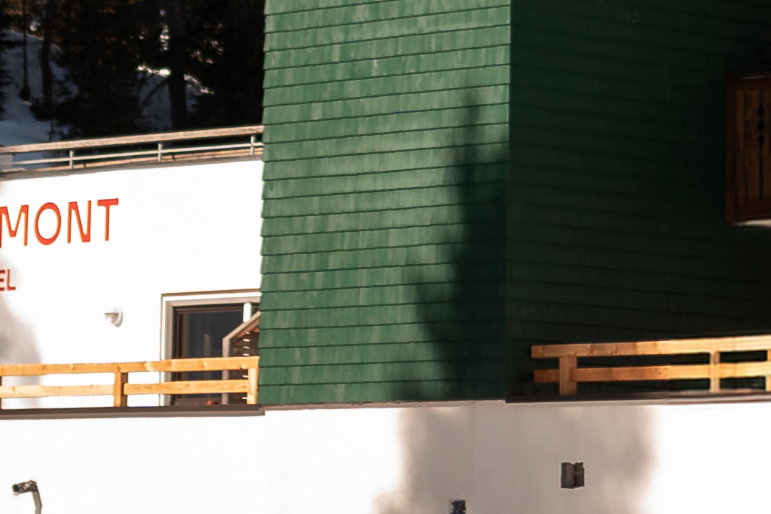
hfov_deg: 10.4
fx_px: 4218
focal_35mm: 197
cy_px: -312
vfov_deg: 6.8
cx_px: 517
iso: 50
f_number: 1.4
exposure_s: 1/4000
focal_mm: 35
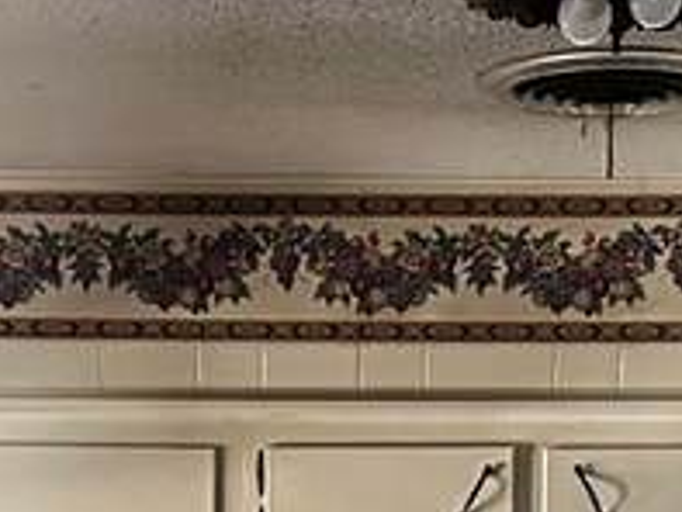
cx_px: 270
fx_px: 3075
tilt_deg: -5.4
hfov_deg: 12.6
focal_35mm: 156
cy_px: 1155
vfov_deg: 8.8
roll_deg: -1.2
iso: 800
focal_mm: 6.86
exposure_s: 1/60
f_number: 1.78
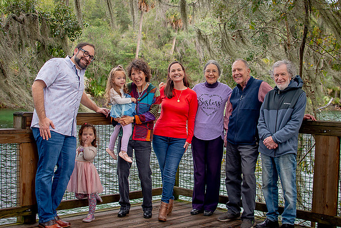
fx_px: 493
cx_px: 170
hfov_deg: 38.2
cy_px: 114
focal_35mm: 52
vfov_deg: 26.0
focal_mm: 35
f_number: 3.5
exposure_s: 1/250
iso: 200
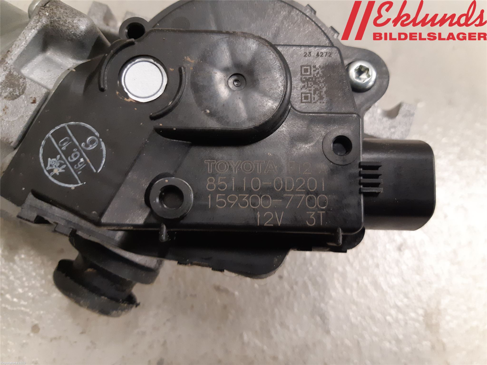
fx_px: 366
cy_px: 182
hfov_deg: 67.3
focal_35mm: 26
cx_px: 244
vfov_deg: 53.1
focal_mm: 3.93
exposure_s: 1/33
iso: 250
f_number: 1.7
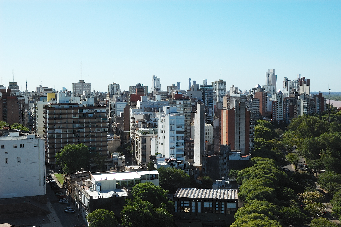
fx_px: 454
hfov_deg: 41.1
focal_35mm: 48
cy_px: 114
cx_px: 170
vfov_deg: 28.0
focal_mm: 32
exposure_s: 1/200
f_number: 16
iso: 200
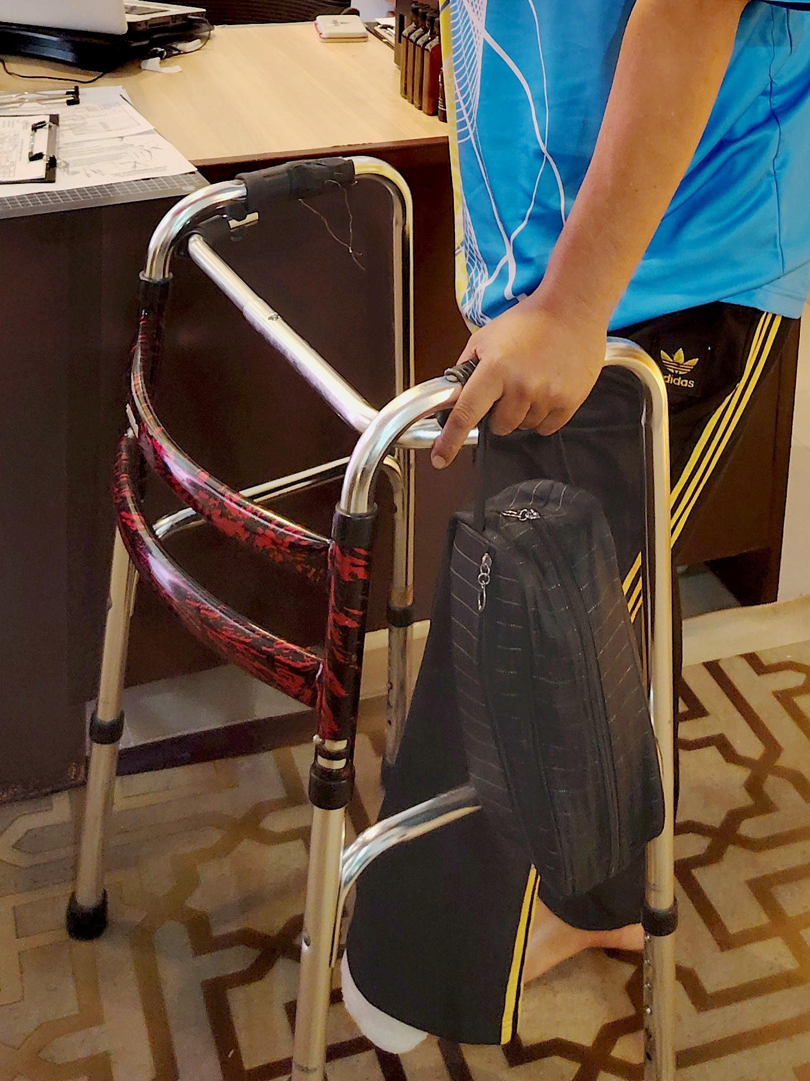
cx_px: 578
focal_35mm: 53
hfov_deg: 27.3
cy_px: -54
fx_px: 1654
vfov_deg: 32.6
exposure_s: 1/33.3
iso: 1063
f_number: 1.75
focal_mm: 5.25
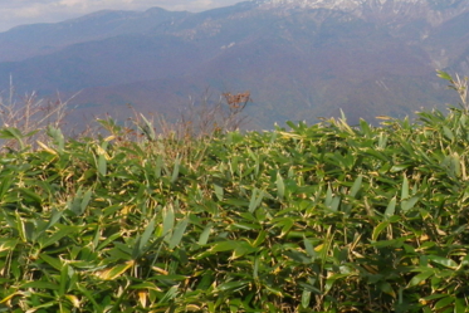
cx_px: 460
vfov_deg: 17.1
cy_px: 3
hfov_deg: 24.9
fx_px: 1017
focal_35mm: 78
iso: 64
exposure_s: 1/250
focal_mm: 6.2
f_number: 6.3
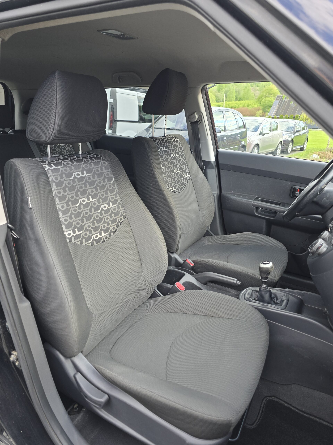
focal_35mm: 23
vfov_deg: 73.9
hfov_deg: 58.9
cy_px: 222
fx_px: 295
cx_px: 166
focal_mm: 6.3
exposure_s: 1/180
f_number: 1.7
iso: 80
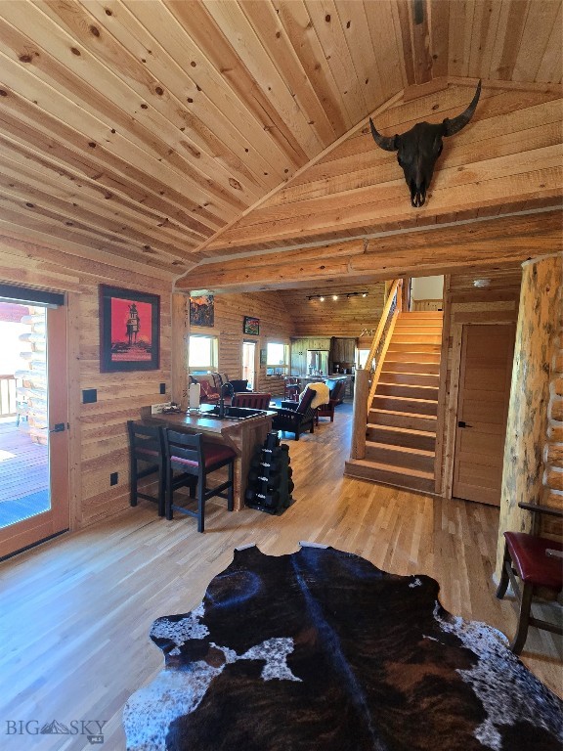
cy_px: 376
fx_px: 282
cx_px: 282
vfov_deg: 106.2
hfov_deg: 89.9
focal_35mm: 13
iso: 400
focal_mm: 2.2
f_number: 2.2
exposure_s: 1/60
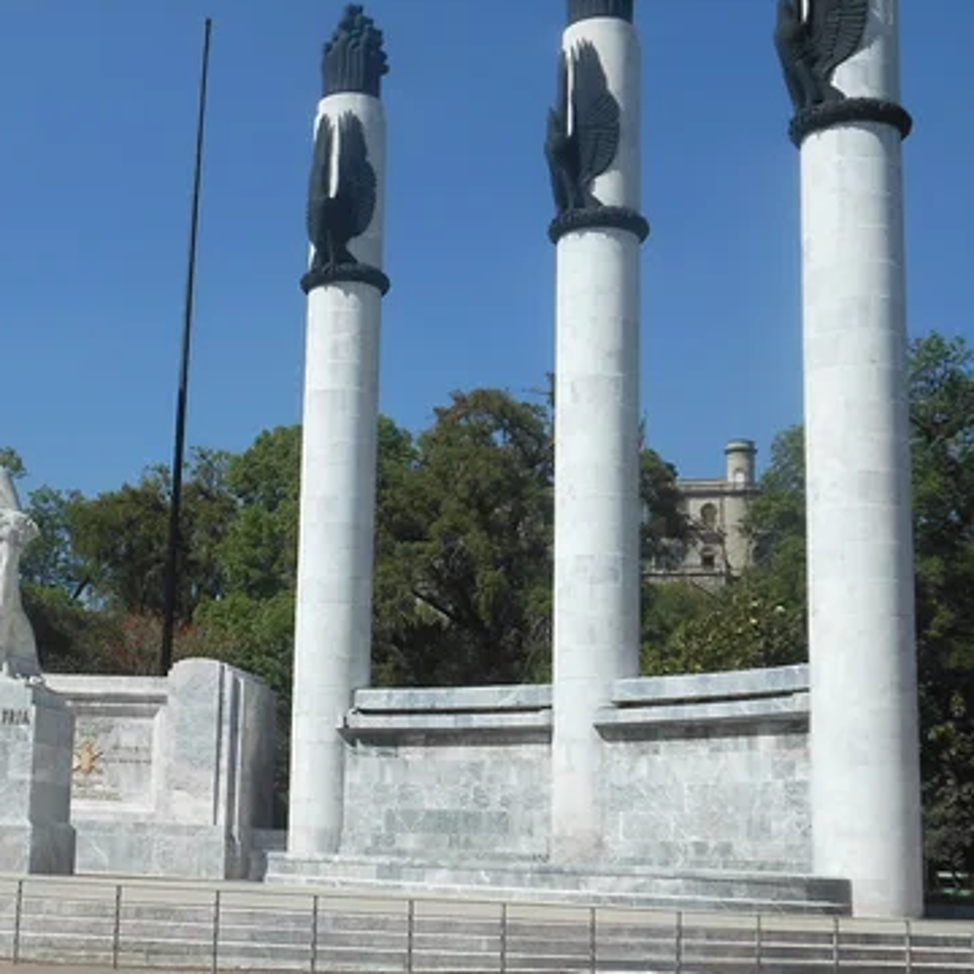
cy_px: 436
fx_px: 1815
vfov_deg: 30.0
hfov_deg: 29.2
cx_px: 165
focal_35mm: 57
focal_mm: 5.2
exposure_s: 1/1250
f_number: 3.3
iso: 80
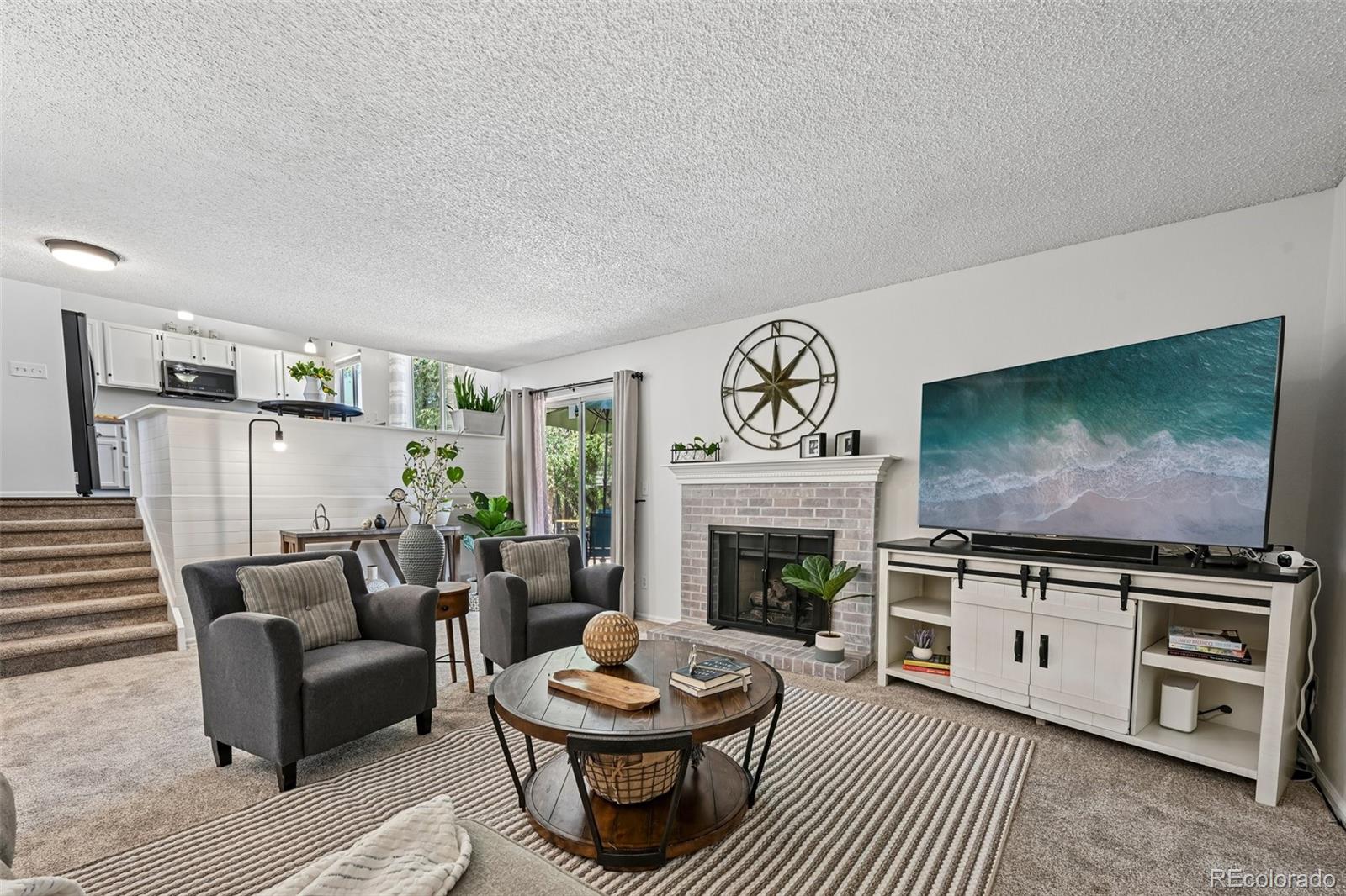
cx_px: 673
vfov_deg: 81.2
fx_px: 523
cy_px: 448
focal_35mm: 14
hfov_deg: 104.3
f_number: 10
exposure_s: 1/13
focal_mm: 14
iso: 400
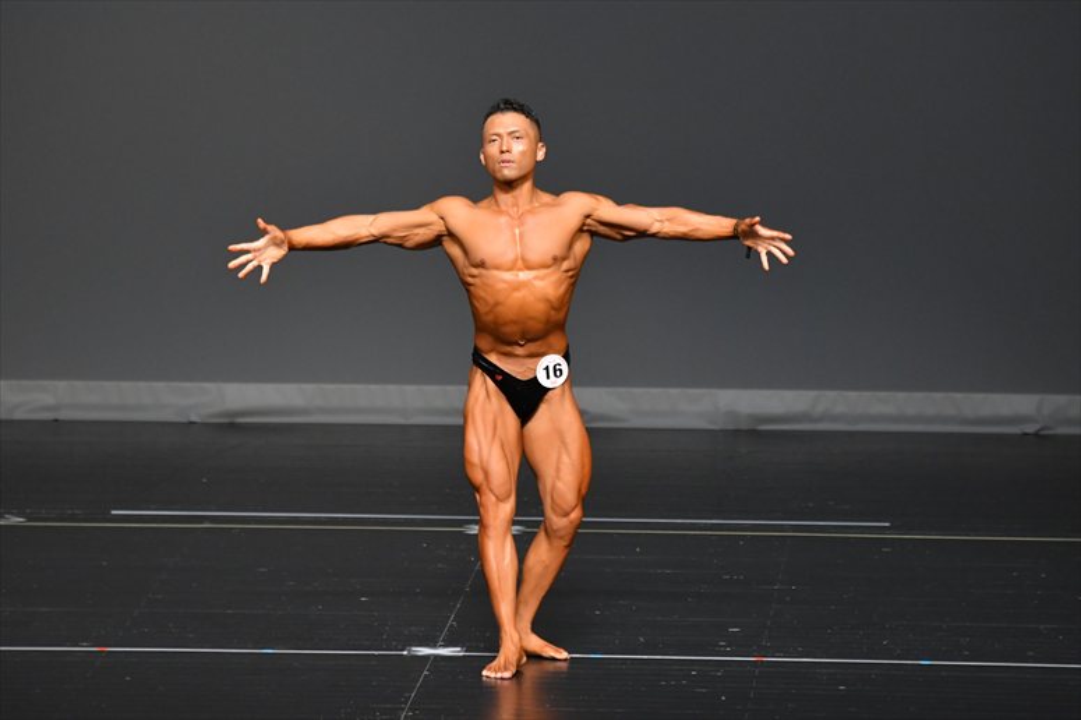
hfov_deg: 6.9
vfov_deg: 4.6
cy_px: 360
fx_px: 9004
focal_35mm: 300
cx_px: 540
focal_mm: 200
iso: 2500
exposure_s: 1/400
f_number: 5.6
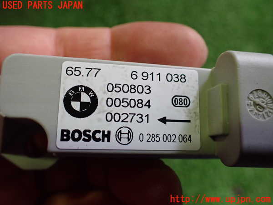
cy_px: 102
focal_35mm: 30
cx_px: 136
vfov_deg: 46.8
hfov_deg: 60.0
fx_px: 237
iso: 500
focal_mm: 5.4
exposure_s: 1/125
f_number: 2.3
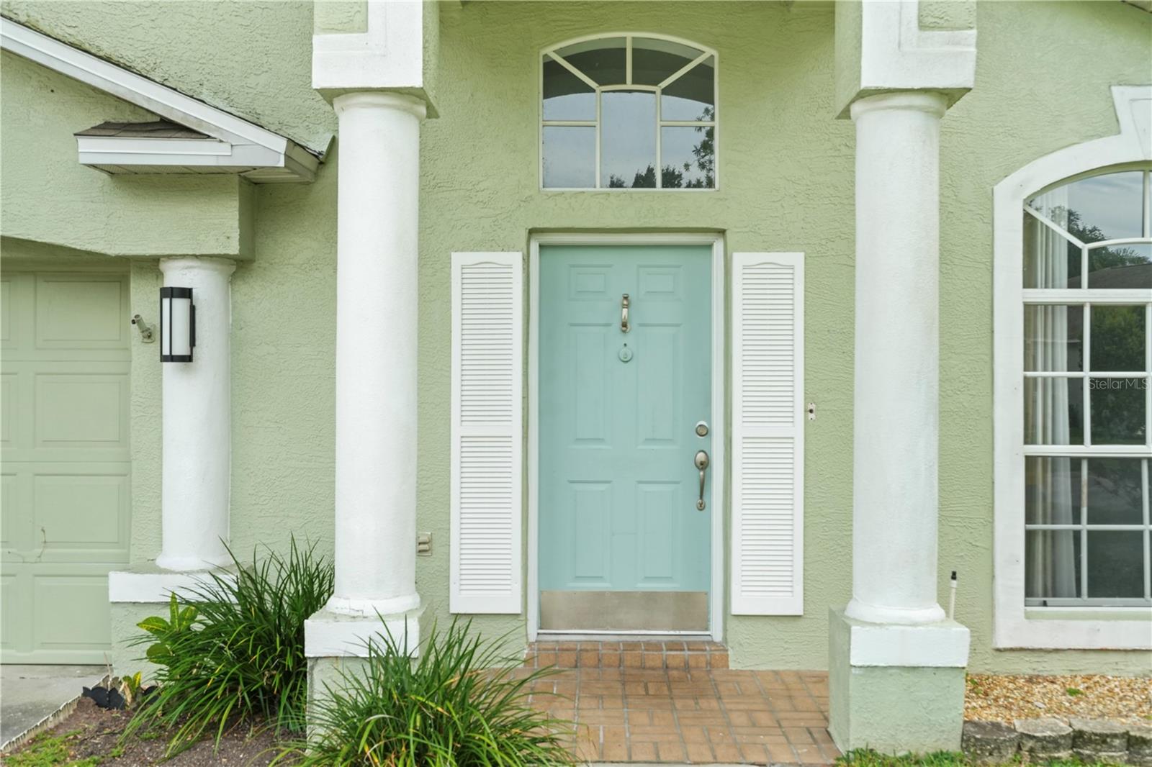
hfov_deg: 57.2
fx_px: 1056
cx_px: 576
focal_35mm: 33
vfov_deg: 40.0
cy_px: 384
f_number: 9
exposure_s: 1/60
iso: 640
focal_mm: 33
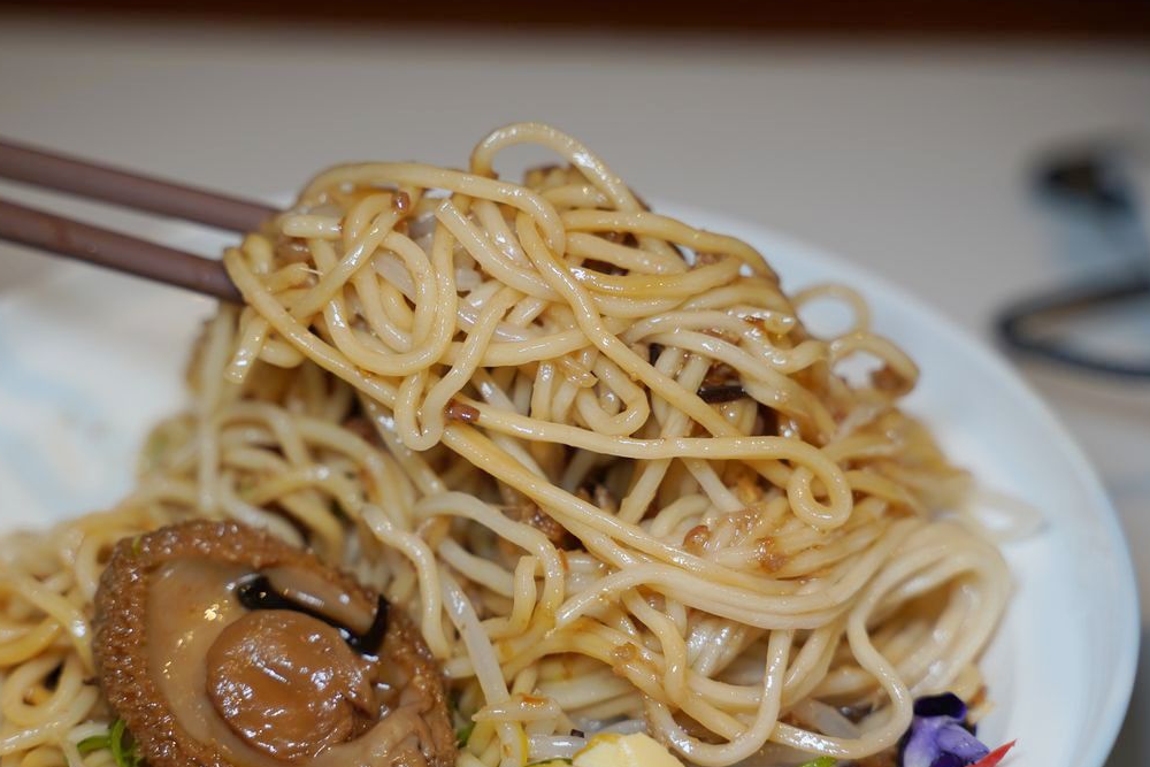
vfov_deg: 15.2
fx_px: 2875
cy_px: 425
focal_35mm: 90
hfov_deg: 22.6
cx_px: 527
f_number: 4
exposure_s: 1/80
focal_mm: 75
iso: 160
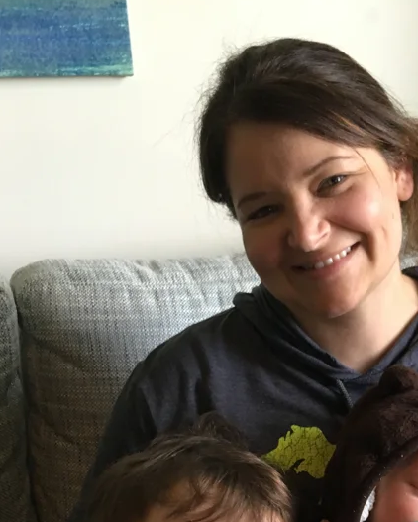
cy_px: 413
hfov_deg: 25.8
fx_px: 896
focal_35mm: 58
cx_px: 337
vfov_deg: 31.7
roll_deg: +2.9
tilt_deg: -18.9
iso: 100
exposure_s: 1/30
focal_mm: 4.15
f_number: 2.2
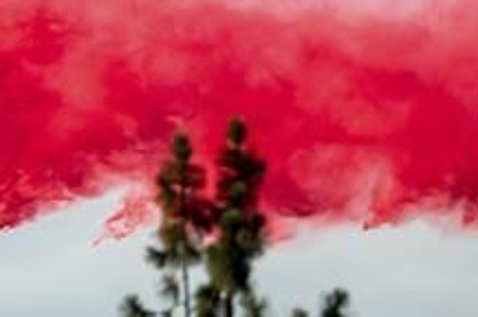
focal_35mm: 1256
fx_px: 16652
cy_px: 62
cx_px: -44
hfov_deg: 1.6
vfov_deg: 1.1
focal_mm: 420
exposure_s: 1/2000
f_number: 4
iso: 140
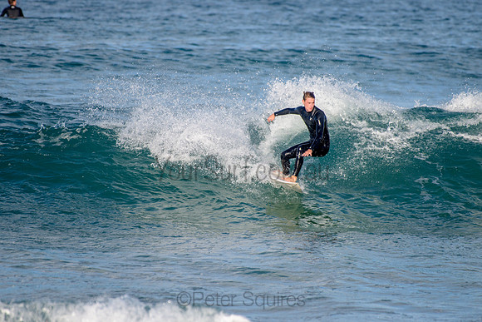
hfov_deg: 3.4
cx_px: 248
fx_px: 8213
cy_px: 157
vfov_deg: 2.2
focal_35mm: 613
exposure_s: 1/2000
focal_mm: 500
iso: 200
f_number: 5.6
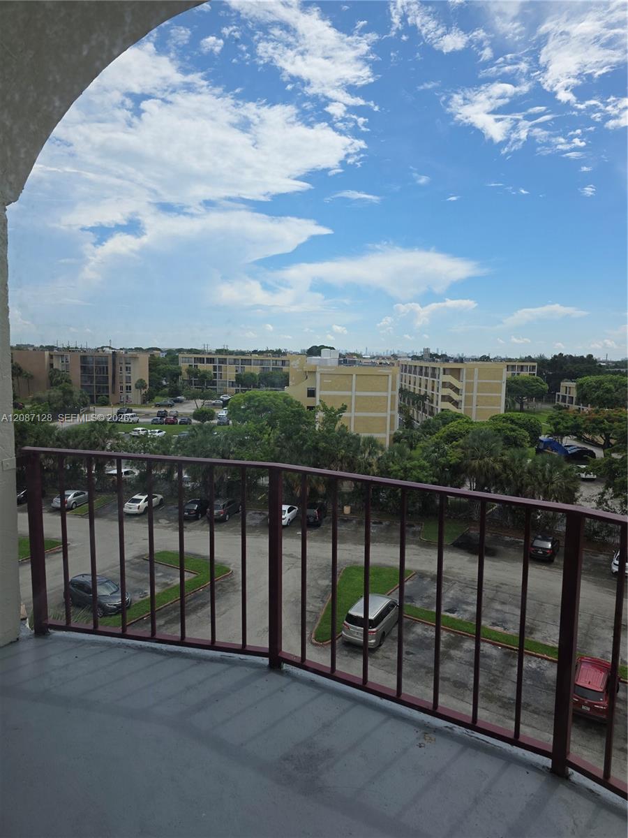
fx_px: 556
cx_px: 314
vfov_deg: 73.9
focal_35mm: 23
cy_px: 419
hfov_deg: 58.9
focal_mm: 6.3
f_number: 1.7
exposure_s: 1/7333
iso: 80
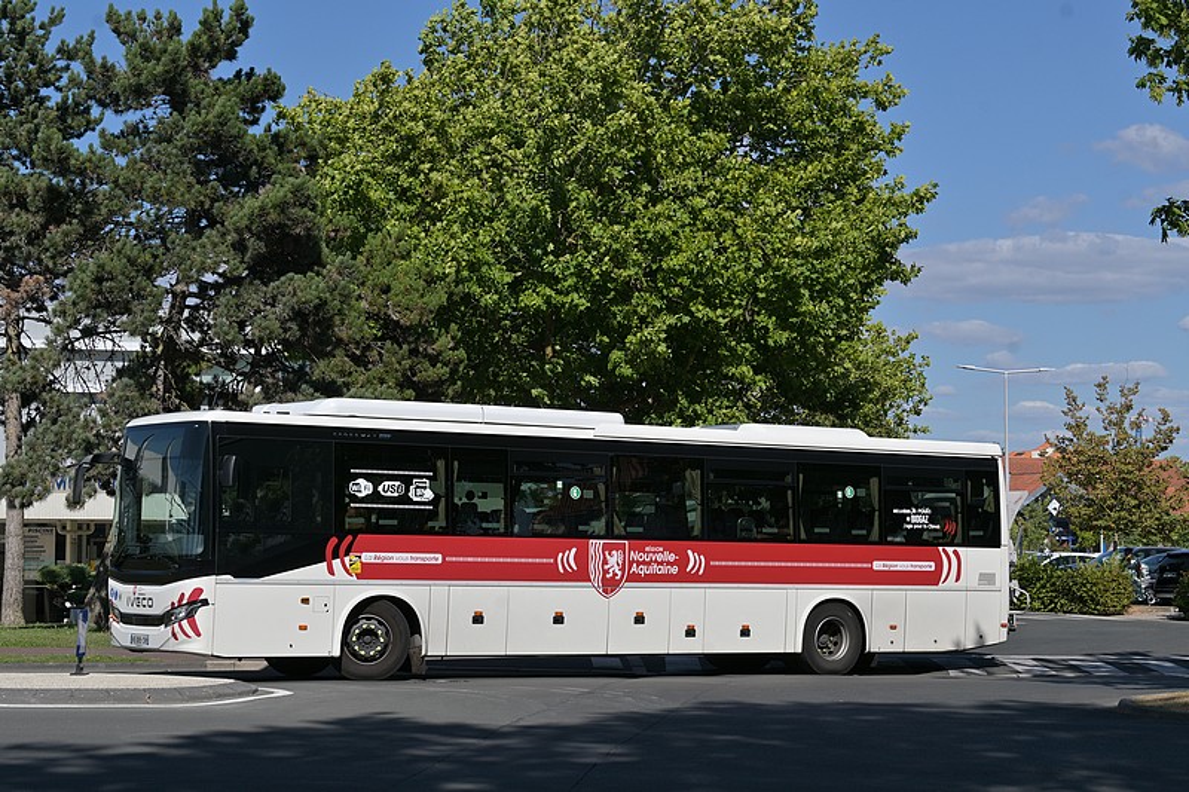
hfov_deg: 27.0
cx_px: 594
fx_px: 2476
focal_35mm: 75
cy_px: 396
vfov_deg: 18.2
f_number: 10
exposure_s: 1/400
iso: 100
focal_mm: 50
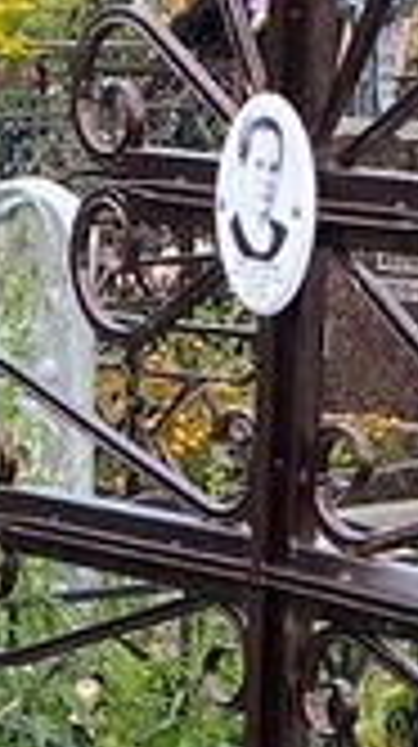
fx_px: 3459
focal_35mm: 175
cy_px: 1575
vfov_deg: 11.0
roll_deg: -0.4
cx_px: 63
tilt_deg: -22.9
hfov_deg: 6.9
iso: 32
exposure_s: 1/594
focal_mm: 4.25
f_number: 1.8
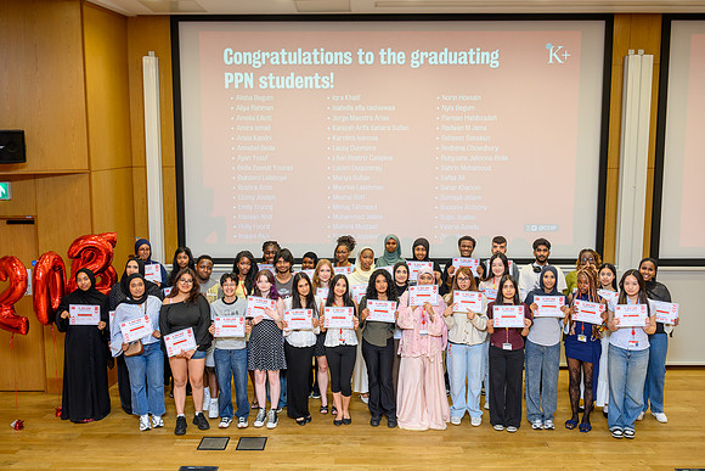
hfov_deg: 53.9
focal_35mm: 35
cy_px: 236
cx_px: 352
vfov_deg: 37.5
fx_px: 694
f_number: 2.8
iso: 900
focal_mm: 35
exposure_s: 1/200
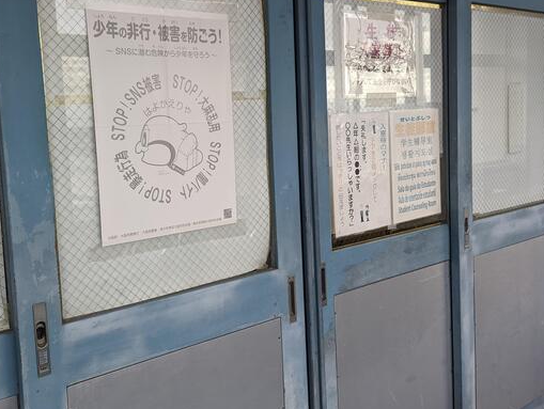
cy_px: 183
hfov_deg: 54.4
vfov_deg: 43.0
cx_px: 189
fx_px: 519
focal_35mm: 33
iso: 601
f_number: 1.85
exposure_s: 1/409
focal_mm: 6.81
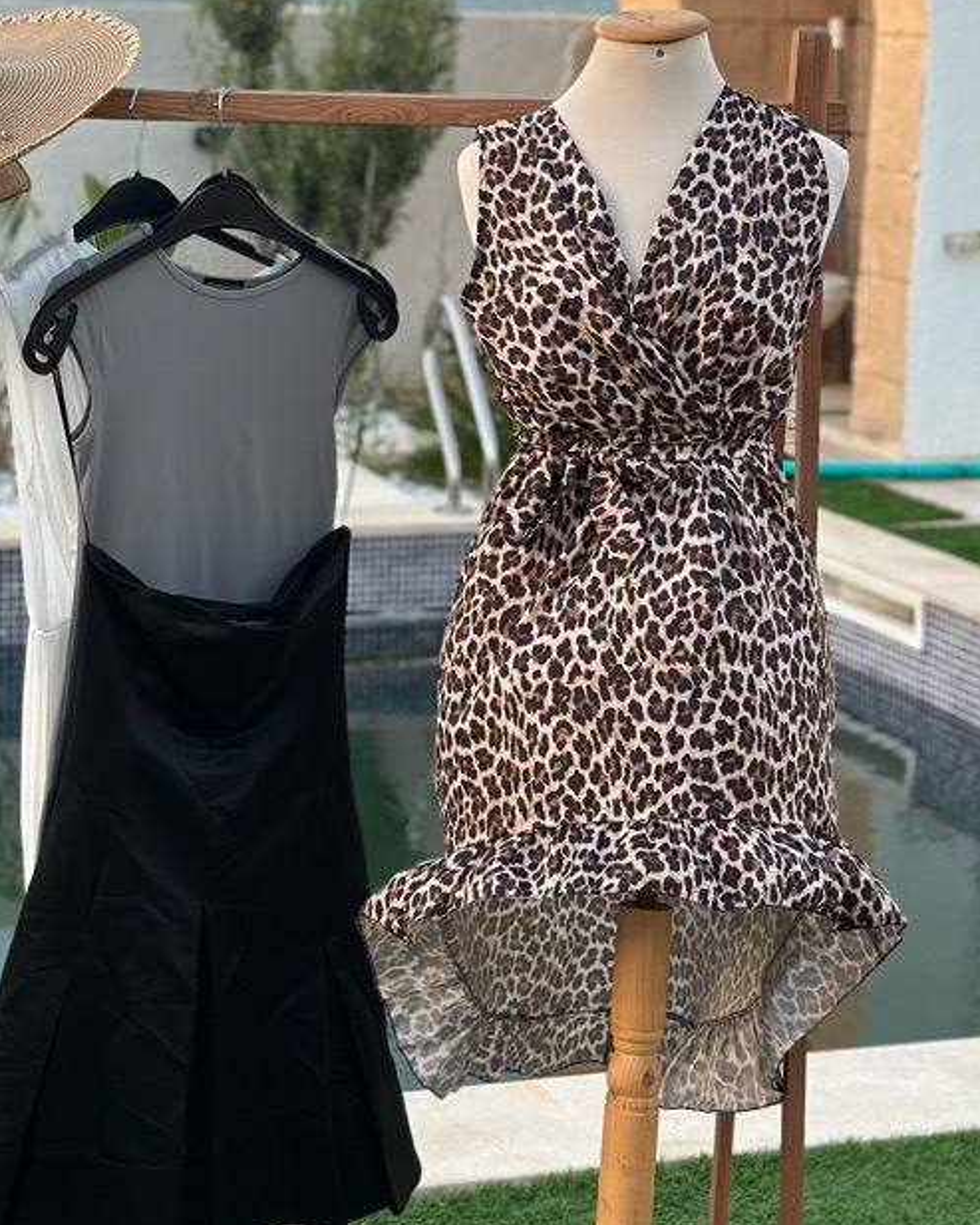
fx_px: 2755
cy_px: 525
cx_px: 425
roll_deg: -2.8
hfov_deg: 20.2
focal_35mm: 76
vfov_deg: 25.0
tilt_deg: -11.1
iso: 80
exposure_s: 1/305
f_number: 1.78
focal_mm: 6.86
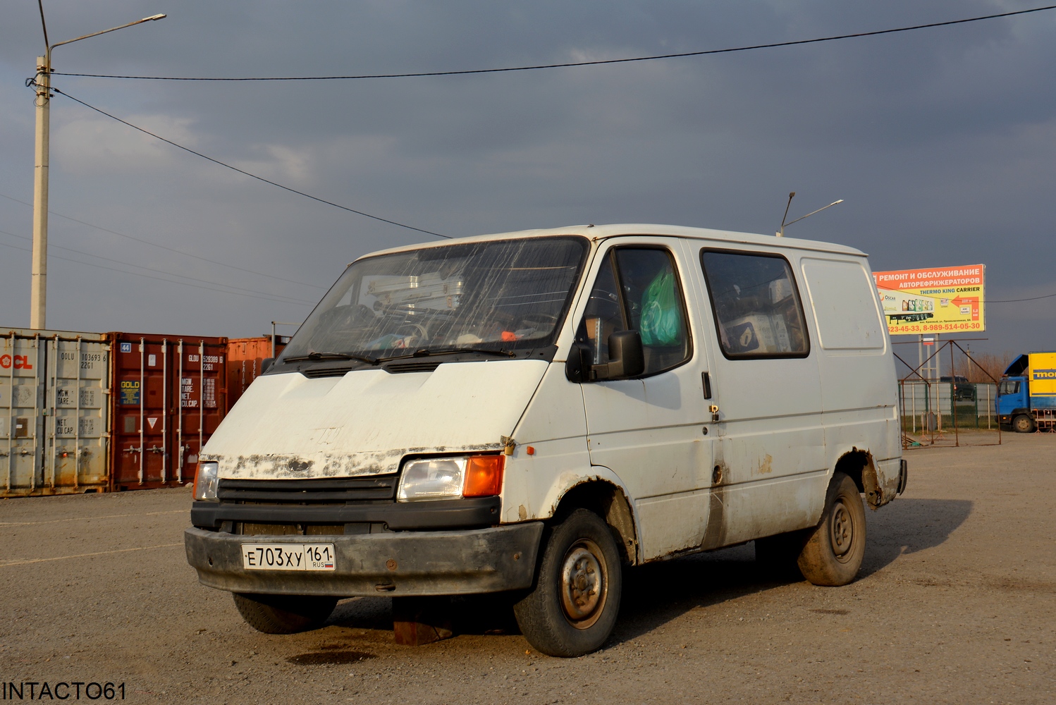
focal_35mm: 48
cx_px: 528
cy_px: 352
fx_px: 1408
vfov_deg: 28.1
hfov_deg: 41.1
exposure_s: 1/250
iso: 100
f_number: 8
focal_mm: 32
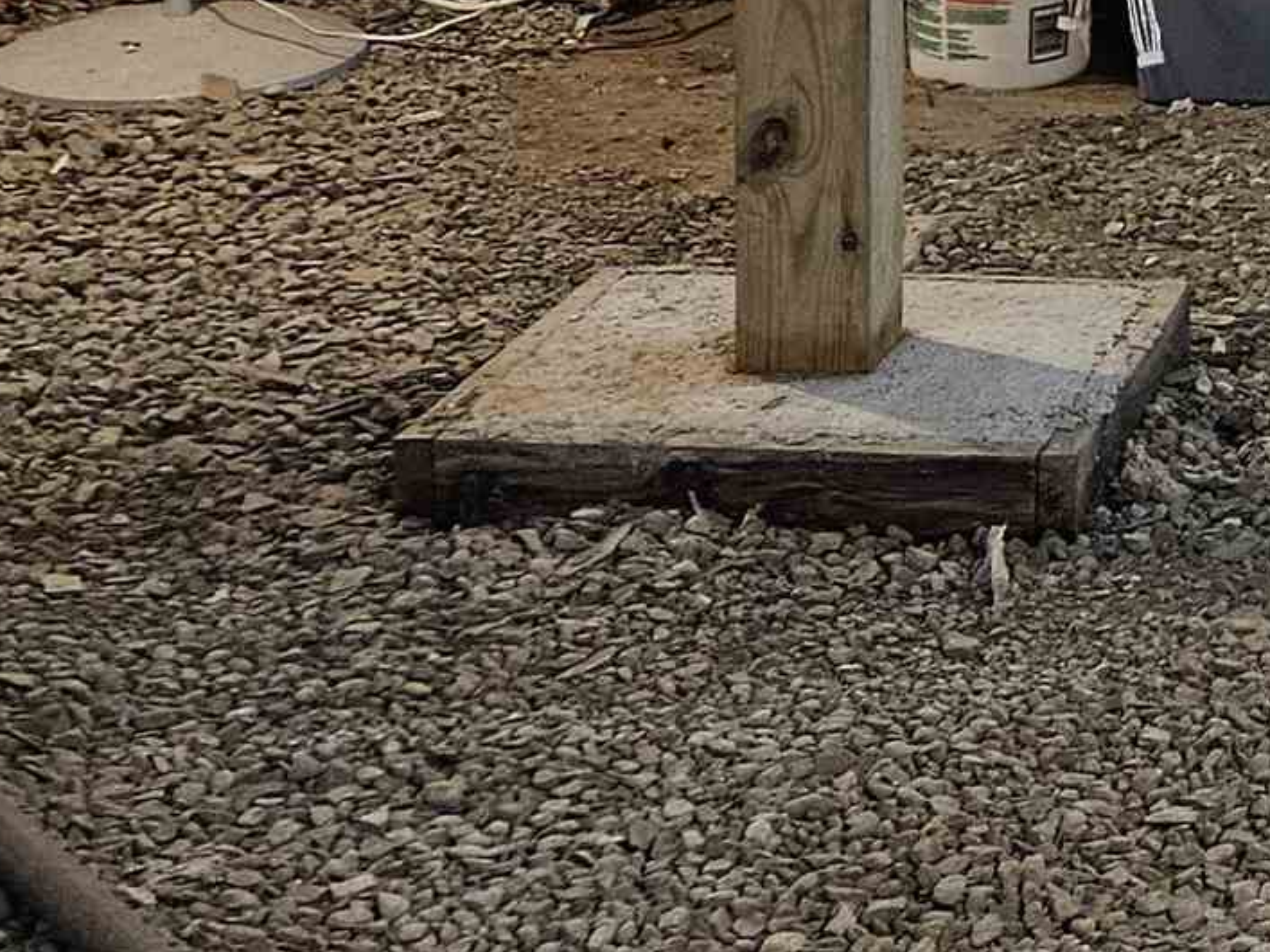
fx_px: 3668
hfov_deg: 16.9
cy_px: -305
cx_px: 2156
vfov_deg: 14.2
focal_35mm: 100
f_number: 1.8
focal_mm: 5.4
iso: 640
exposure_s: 1/40
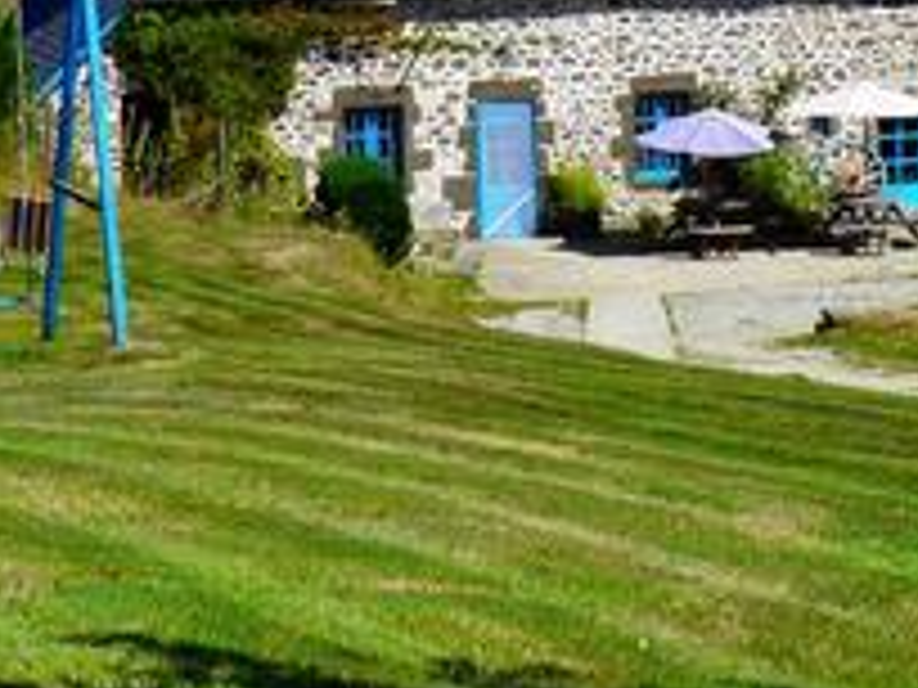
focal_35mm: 108
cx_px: 711
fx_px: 2864
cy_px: 43
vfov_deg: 13.6
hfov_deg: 18.1
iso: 50
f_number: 6
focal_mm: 7.9
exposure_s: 1/250
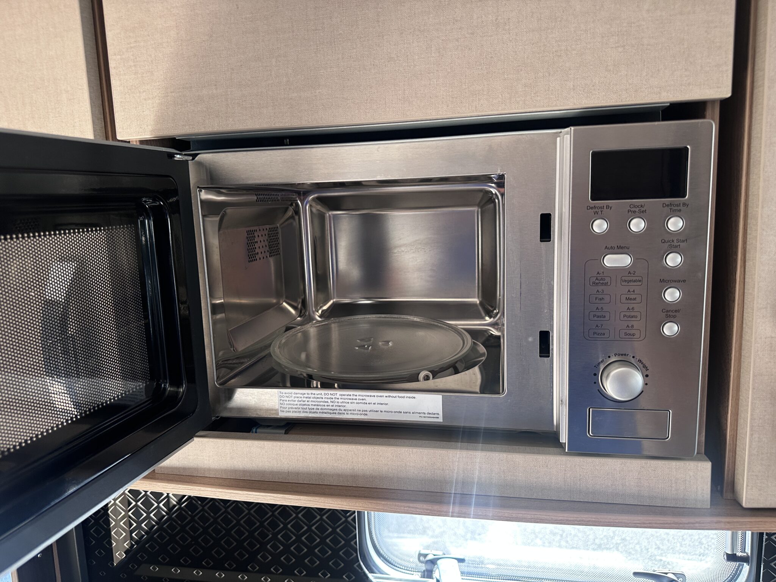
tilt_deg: -7.1
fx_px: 538
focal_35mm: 24
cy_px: 291
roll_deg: +3.2
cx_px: 388
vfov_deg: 56.8
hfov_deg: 71.6
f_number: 1.78
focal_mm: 6.86
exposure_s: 1/121
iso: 160
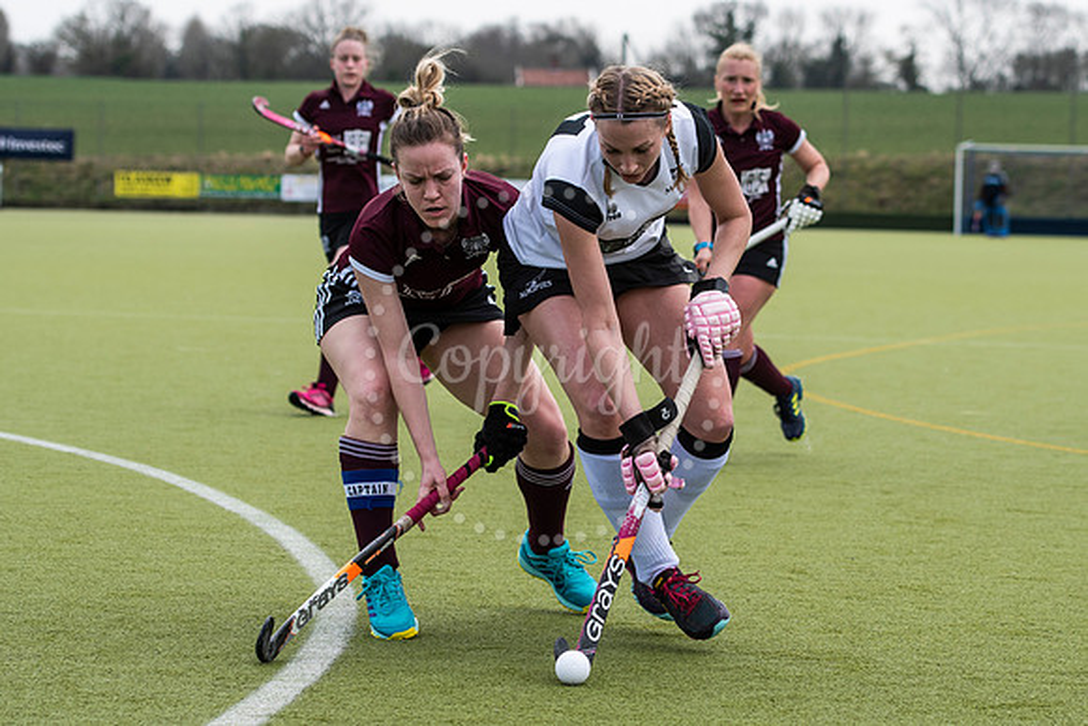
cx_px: 653
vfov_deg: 7.6
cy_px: 380
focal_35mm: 180
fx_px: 5442
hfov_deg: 11.4
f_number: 3.2
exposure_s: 1/1250
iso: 180
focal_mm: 100
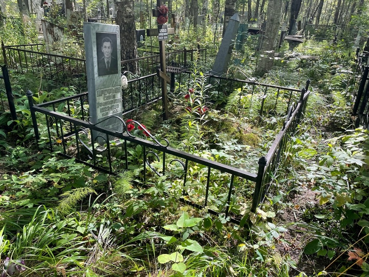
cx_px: 184
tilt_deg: -16.6
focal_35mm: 26
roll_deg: +0.9
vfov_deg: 53.1
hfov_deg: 67.3
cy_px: 138
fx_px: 277
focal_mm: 4.2
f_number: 1.6
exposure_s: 1/330
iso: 32
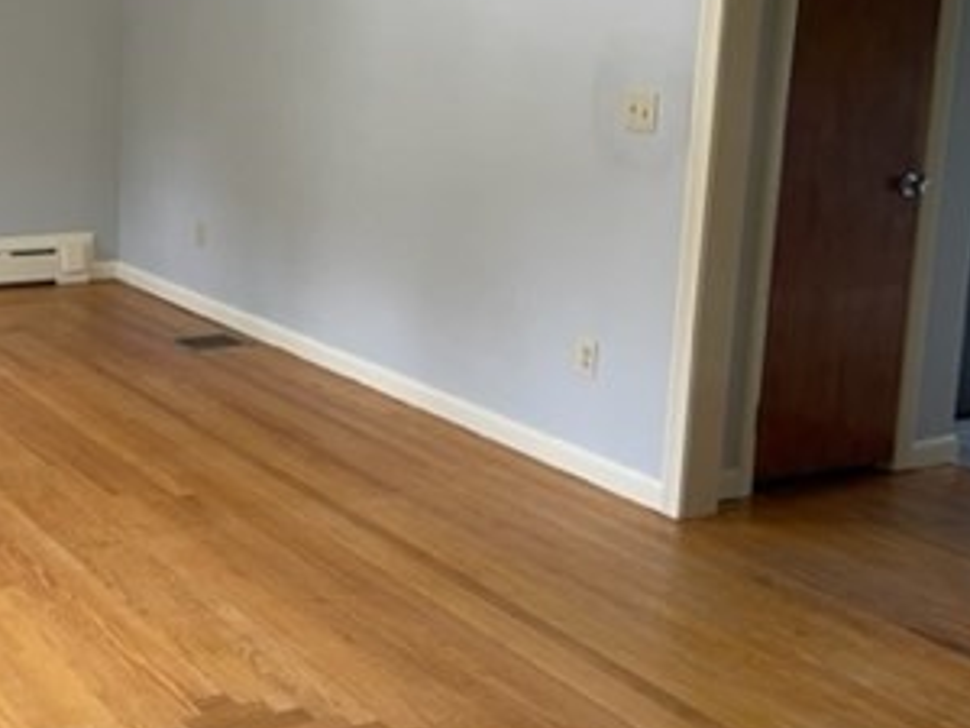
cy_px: 210
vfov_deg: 27.8
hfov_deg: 35.4
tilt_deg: -8.7
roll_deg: -1.8
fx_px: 1457
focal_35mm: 52
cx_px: 162
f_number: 1.6
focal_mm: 5.1
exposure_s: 1/68
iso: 125
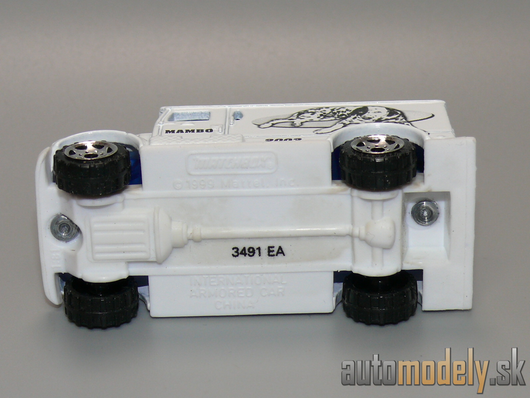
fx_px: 1791
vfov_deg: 12.7
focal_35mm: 117
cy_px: 199
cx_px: 265
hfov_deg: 16.8
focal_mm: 14.4
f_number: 4
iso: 100
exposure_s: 1/30
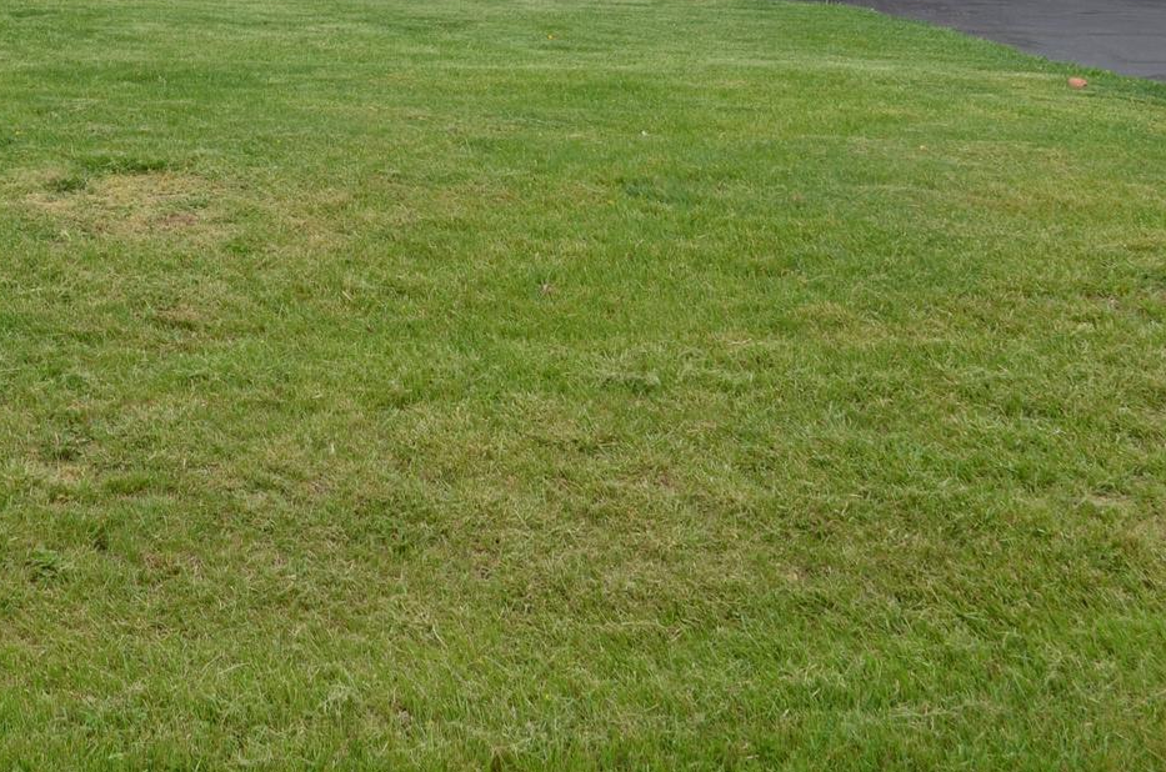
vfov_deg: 16.7
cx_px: 187
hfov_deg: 25.2
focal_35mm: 79
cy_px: -72
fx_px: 2553
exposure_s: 1/250
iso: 200
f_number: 8
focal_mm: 24
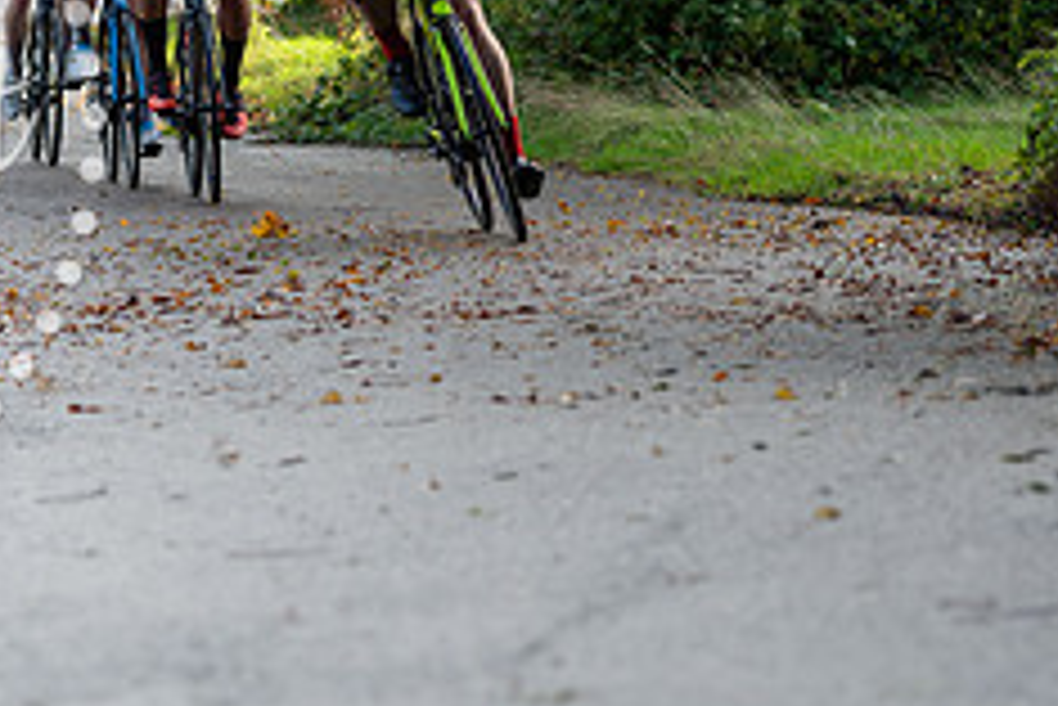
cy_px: -106
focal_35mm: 212
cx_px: 383
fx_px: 6234
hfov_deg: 9.7
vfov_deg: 6.5
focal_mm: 86
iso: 200
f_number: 3.2
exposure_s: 1/500
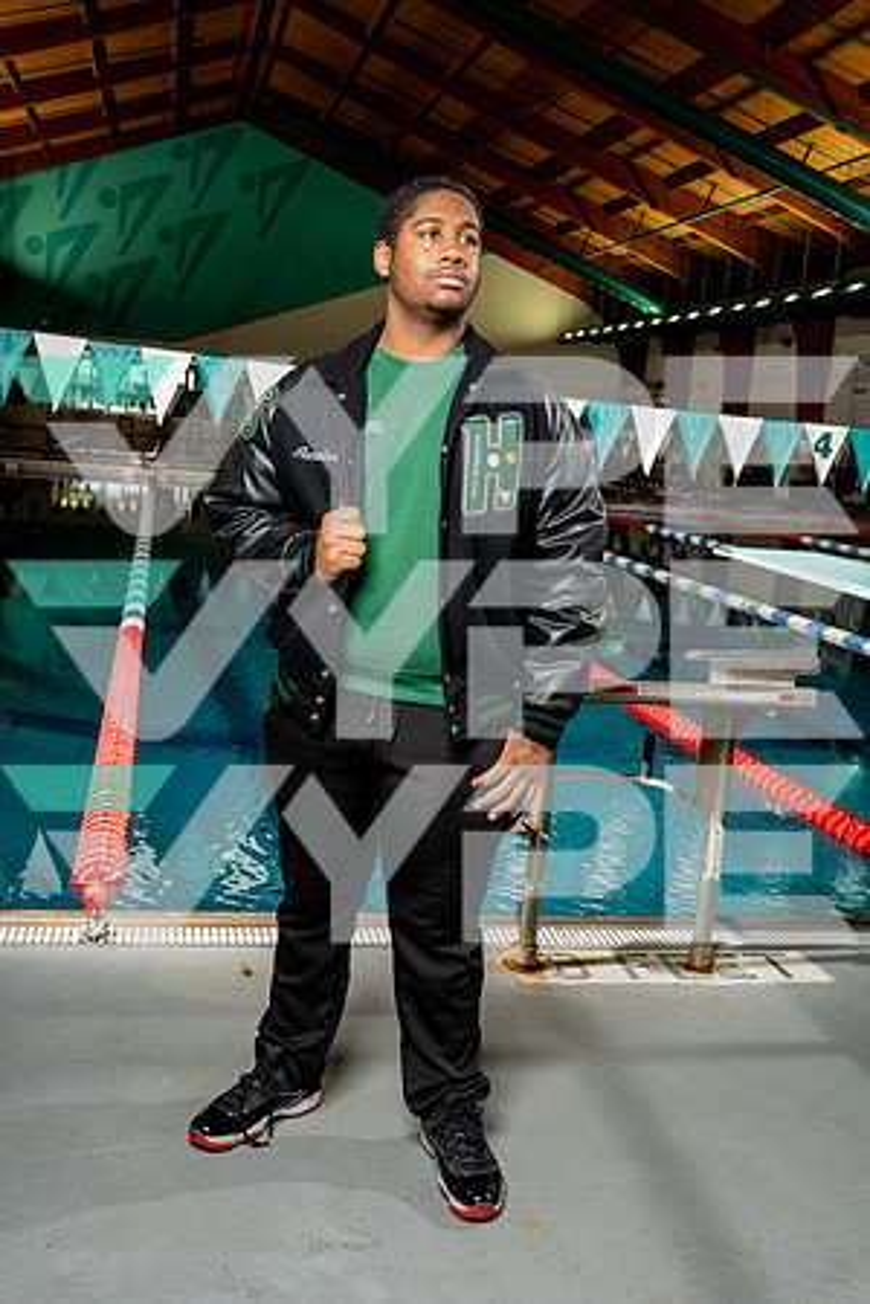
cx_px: 435
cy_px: 652
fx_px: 1341
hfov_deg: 35.9
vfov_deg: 51.9
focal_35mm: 37
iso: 640
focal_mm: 37
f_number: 6.3
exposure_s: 1/250
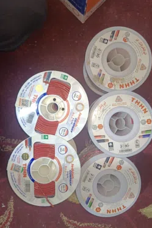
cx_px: 72
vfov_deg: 63.6
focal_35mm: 29
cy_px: 114
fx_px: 183
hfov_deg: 45.0
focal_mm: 4.84
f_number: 1.8
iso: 800
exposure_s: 1/30
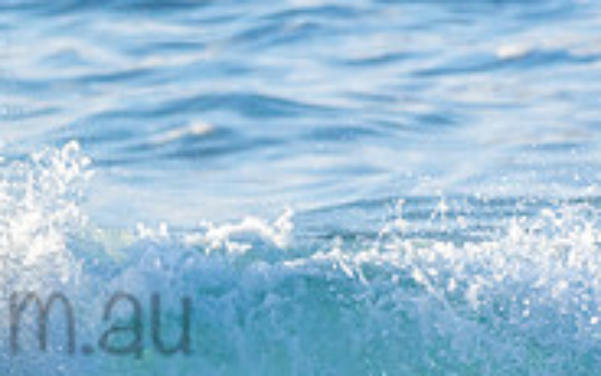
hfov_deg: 0.9
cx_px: -154
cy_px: 280
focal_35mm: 2405
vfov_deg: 0.5
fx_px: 39392
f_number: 5.6
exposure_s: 1/1250
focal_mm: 500
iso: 280
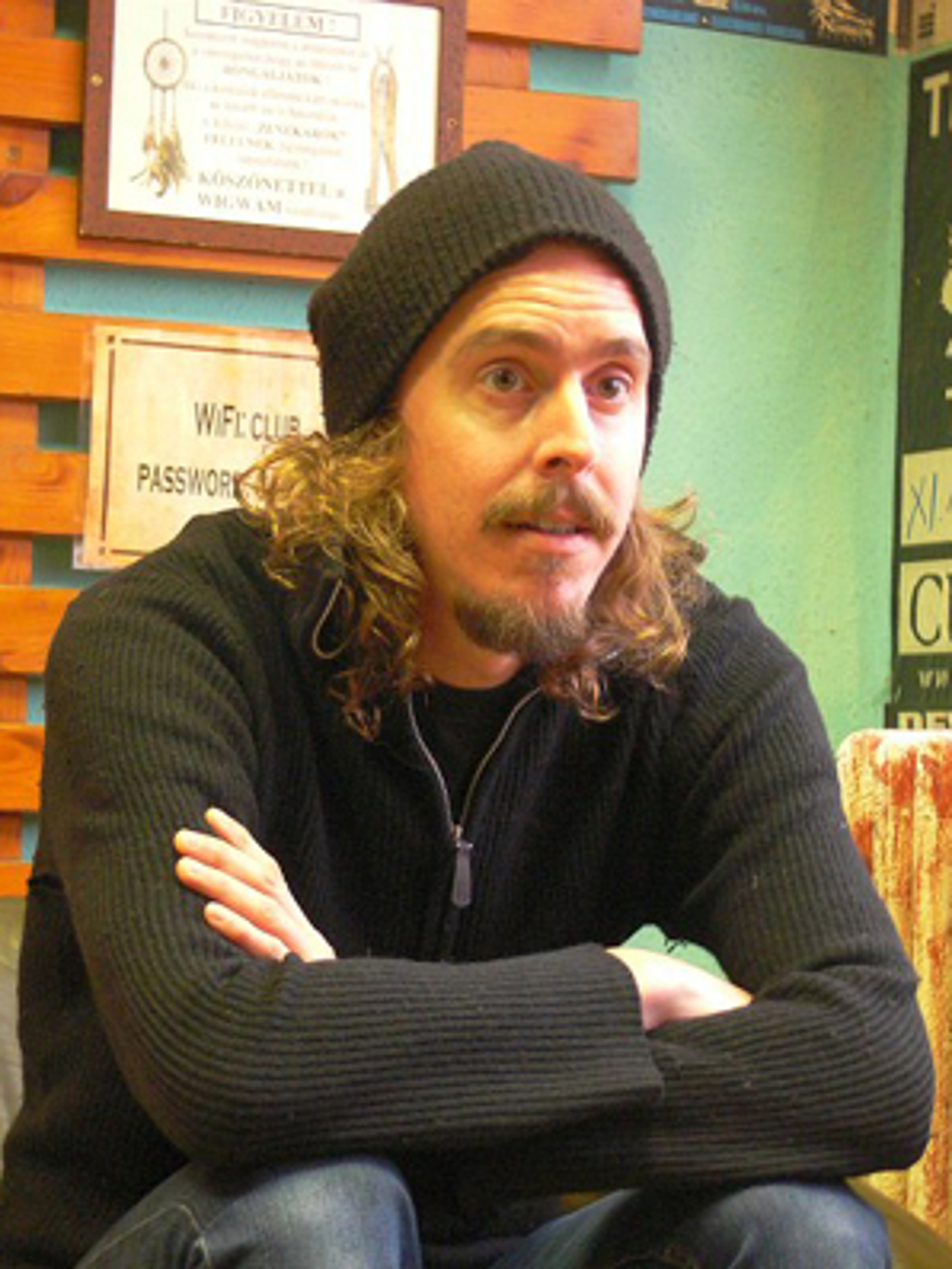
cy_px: 634
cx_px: 476
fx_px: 2602
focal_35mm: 71
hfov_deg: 20.7
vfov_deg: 27.4
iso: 200
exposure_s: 1/6
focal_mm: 15.1
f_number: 3.2
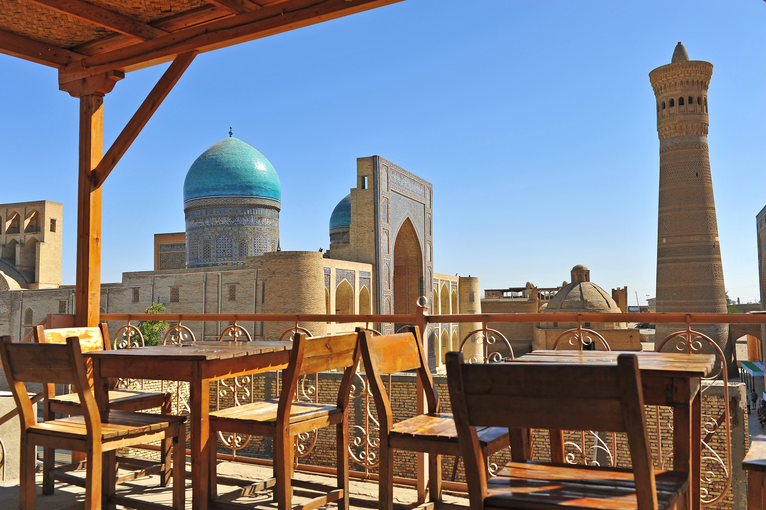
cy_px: 255
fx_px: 723
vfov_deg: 38.8
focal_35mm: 34
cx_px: 383
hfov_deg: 55.8
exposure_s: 1/800
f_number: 6.3
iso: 200
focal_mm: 34
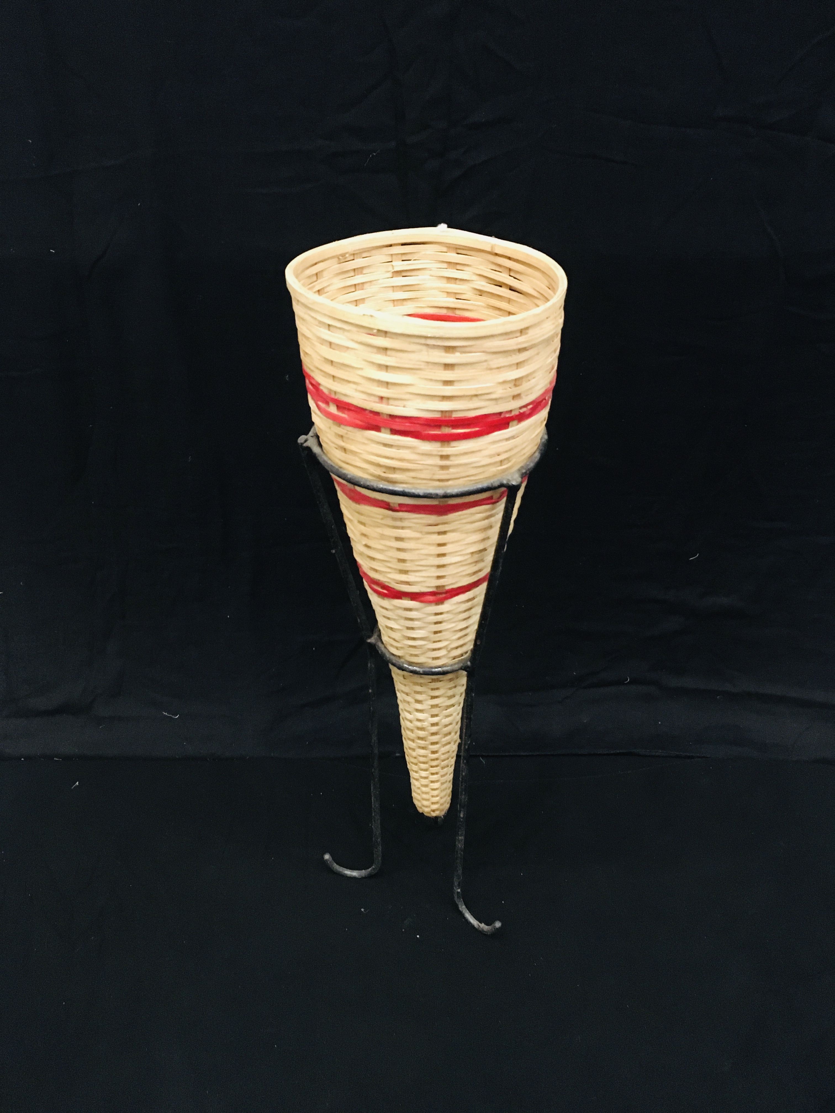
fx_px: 933
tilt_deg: -37.0
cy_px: 556
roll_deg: -0.1
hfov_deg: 48.2
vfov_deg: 61.7
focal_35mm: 29
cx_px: 418
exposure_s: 1/17
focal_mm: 4.15
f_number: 2.2
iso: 640
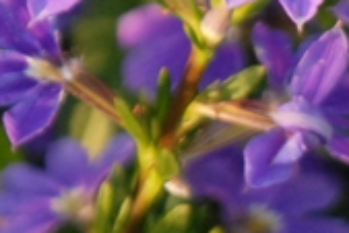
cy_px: 461
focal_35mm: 774
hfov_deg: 2.6
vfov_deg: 1.8
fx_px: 7510
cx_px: 1014
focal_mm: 85
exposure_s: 1/100
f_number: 5
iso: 400
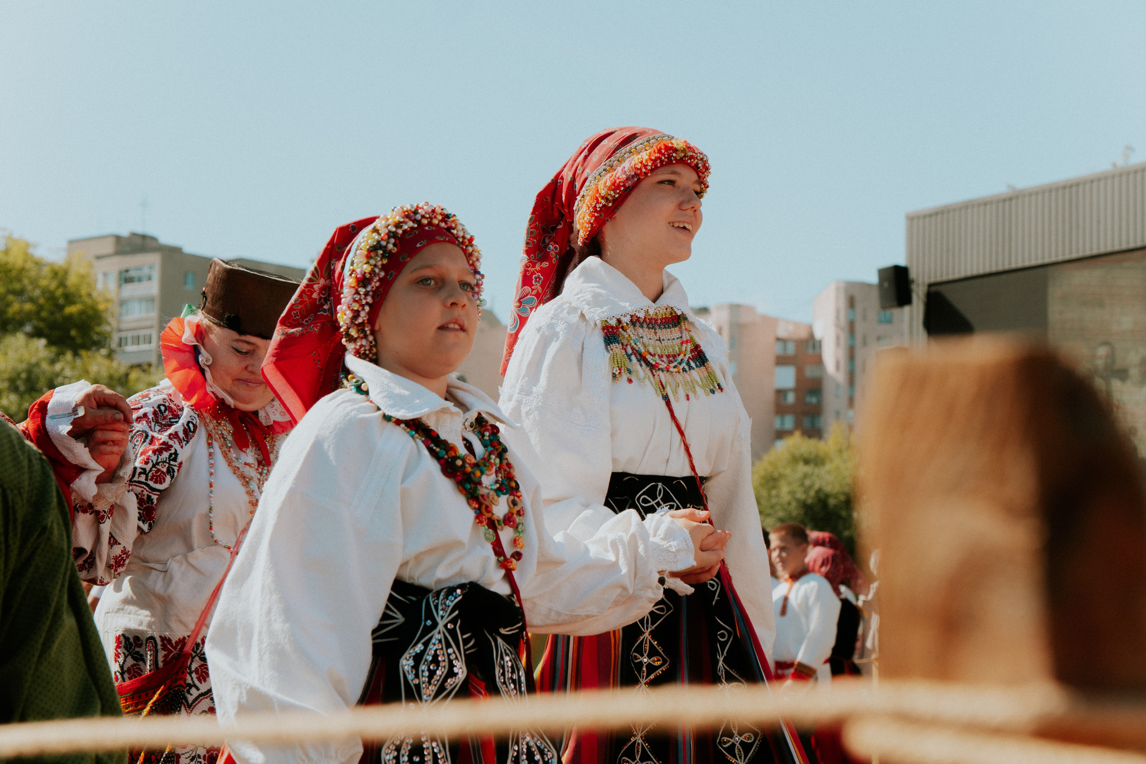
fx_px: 2383
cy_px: 382
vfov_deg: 18.2
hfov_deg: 27.0
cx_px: 573
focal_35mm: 75
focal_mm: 48
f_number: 5
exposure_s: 1/1000
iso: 160
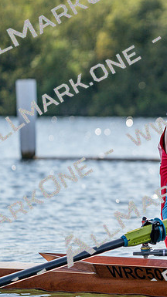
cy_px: 148
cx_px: 222
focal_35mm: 316
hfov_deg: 3.8
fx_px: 2493
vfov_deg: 6.8
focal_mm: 200
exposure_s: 1/1600
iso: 200
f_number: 5.6
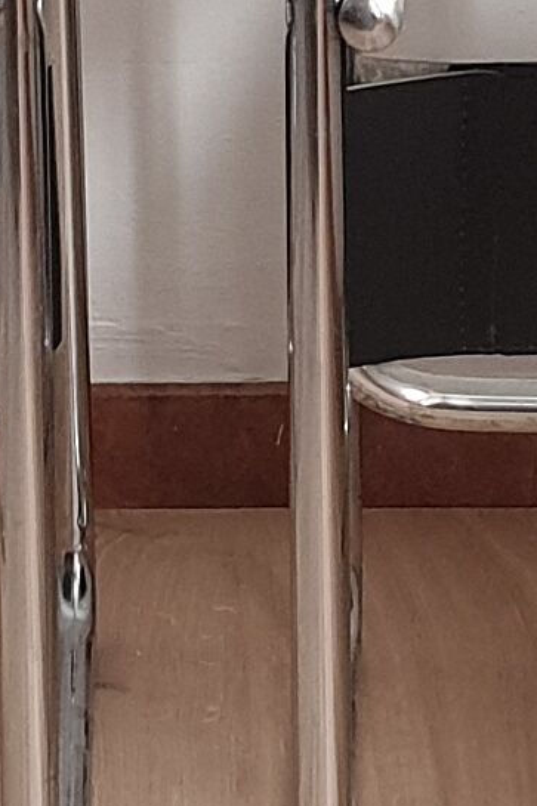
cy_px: 259
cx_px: 126
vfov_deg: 10.3
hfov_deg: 6.9
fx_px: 4477
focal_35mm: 200
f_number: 2.4
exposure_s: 1/31
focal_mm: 4.3
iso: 250
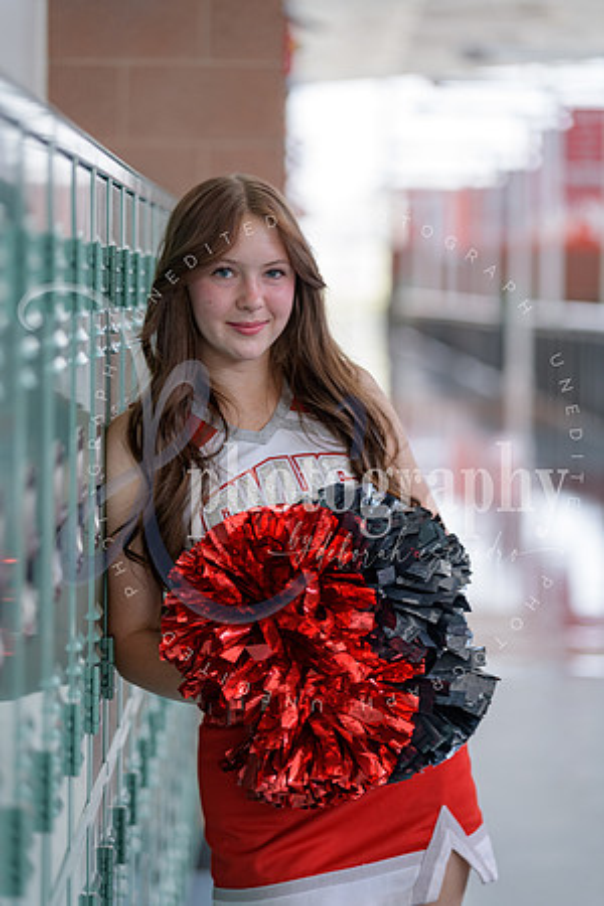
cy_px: 453
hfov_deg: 12.2
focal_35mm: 112
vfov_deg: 18.3
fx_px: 2818
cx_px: 302
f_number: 2.8
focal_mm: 112
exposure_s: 1/125
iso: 250
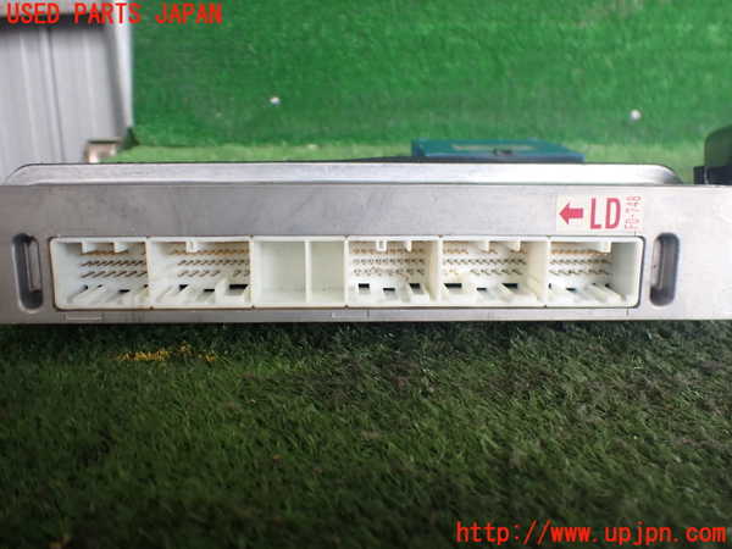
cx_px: 366
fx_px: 634
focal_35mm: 30
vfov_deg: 46.8
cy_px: 274
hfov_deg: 60.0
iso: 200
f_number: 2.3
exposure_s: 1/125
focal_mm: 5.4
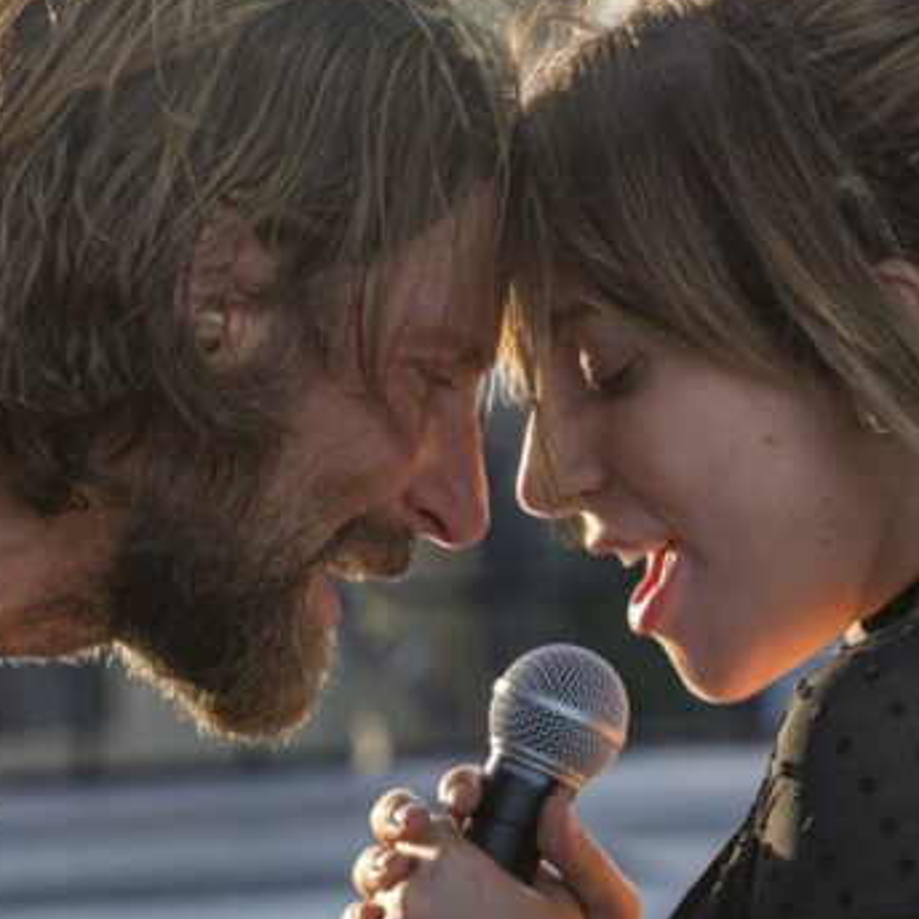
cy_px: 512
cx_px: 366
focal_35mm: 258
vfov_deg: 6.8
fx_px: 7749
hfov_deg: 6.8
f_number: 6.3
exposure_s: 1/250
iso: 400
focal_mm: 102
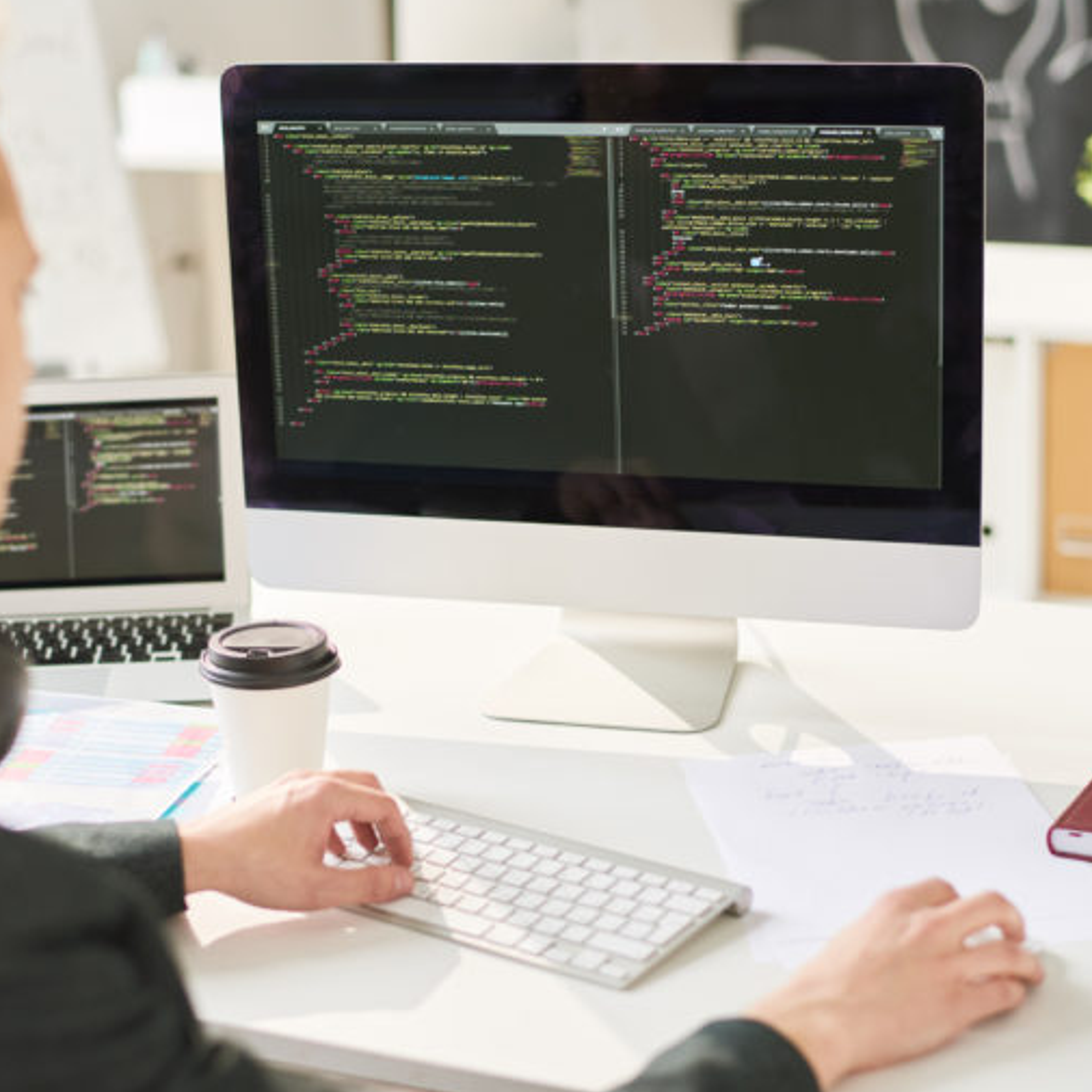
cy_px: 544
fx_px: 2677
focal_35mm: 75
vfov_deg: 23.1
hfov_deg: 23.0
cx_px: 478
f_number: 2.2
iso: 320
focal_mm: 58
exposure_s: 1/200
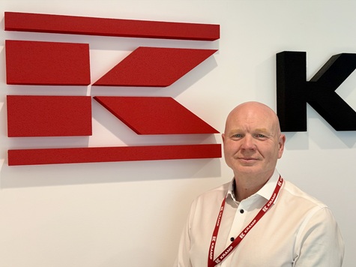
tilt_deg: -1.2
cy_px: 134
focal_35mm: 48
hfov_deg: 39.7
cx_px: 178
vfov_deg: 30.3
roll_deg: +1.4
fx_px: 494
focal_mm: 6.76
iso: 50
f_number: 1.78
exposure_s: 1/100
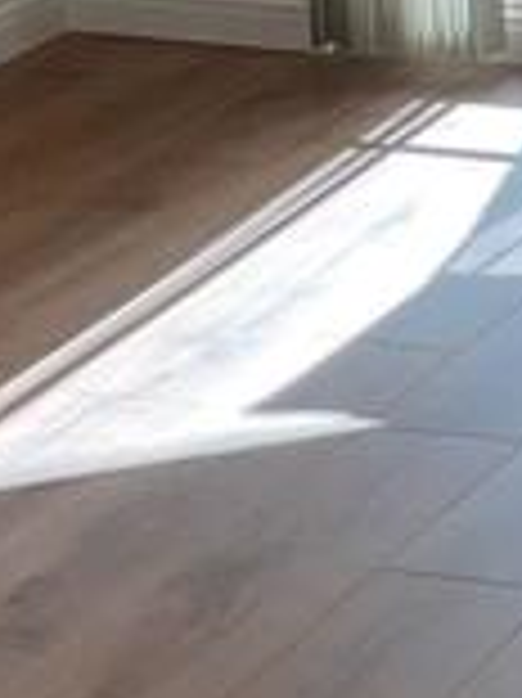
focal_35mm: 192
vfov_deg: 10.3
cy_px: 212
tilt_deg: -18.7
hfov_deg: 7.4
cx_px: 1125
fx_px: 3866
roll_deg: +0.4
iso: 25
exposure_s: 1/120
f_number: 1.8
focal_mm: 3
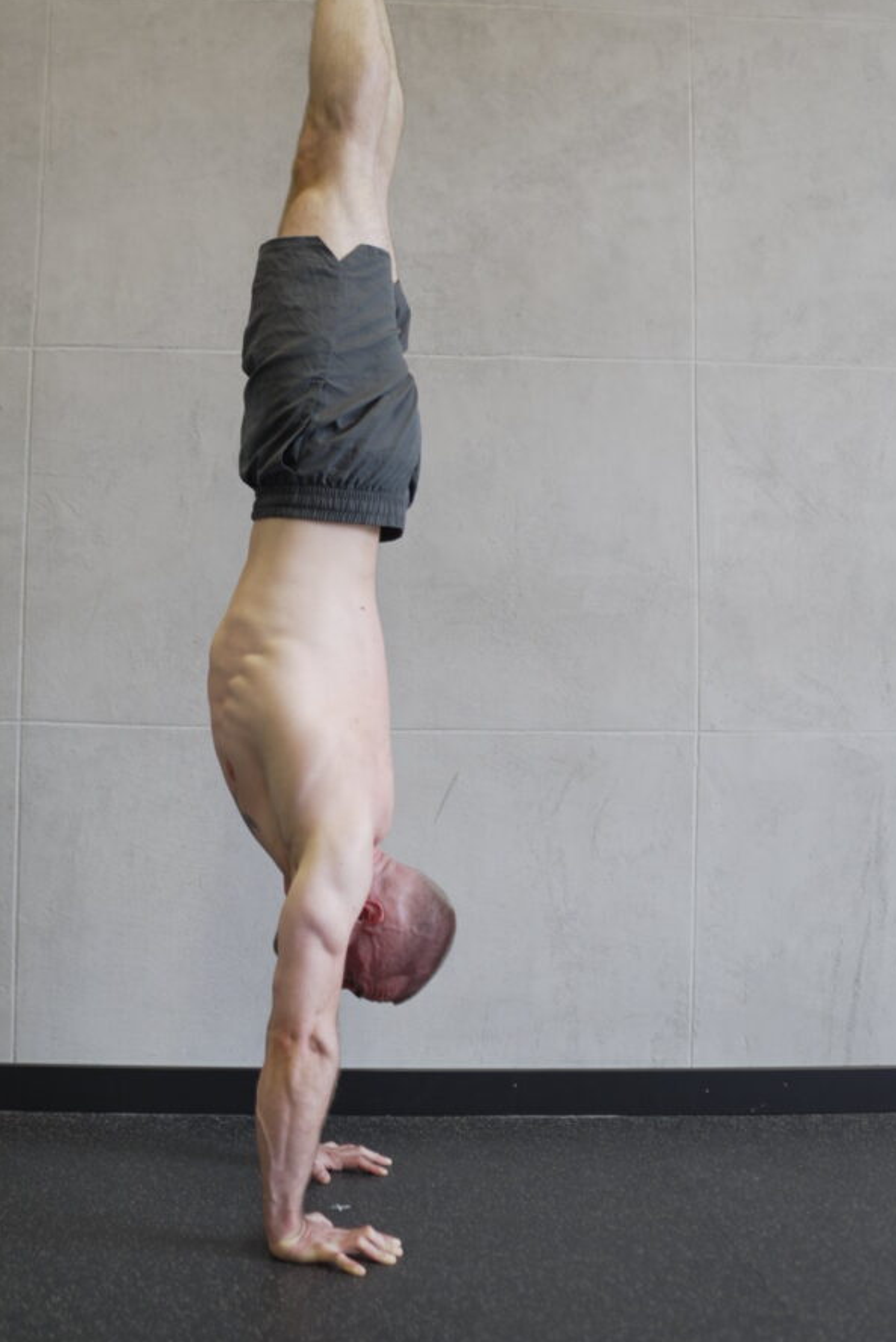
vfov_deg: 43.7
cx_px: 335
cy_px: 534
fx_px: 1665
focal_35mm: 45
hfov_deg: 30.0
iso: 125
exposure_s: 1/50
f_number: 1.6
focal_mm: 23
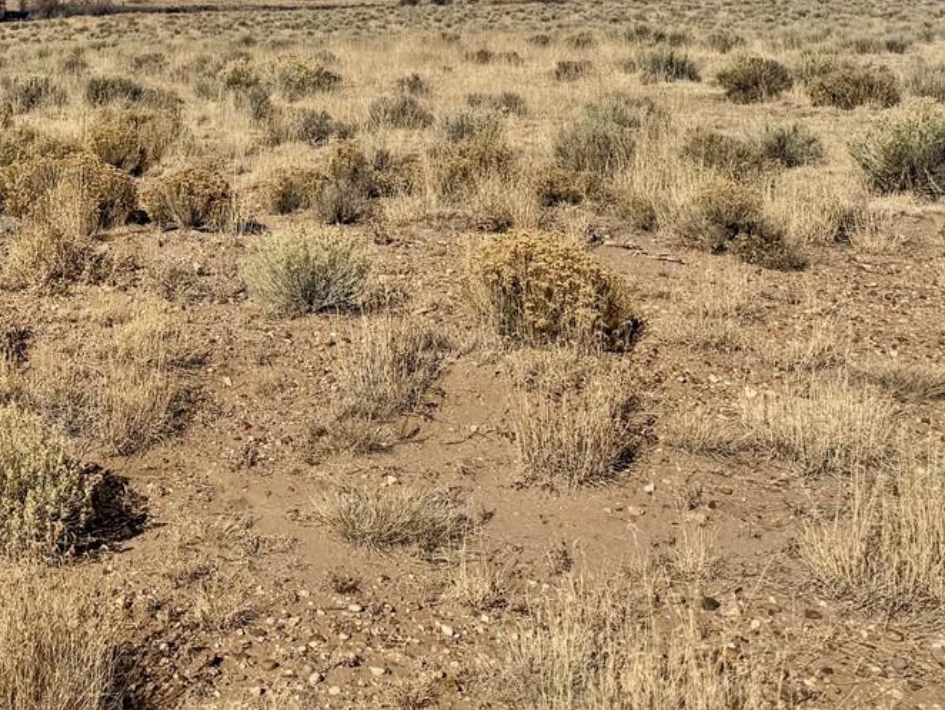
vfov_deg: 23.6
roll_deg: -0.3
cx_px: -36
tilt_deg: +2.3
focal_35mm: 58
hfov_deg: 30.5
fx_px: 1584
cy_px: -74
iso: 80
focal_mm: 6.76
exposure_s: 1/7937
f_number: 1.78
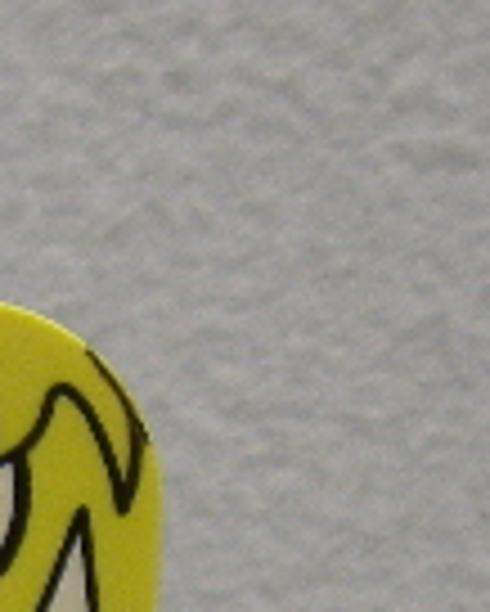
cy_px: 810
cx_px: -279
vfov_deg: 10.8
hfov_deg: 8.7
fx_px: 3151
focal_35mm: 174
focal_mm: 6.3
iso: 160
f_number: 3.3
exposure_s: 1/15
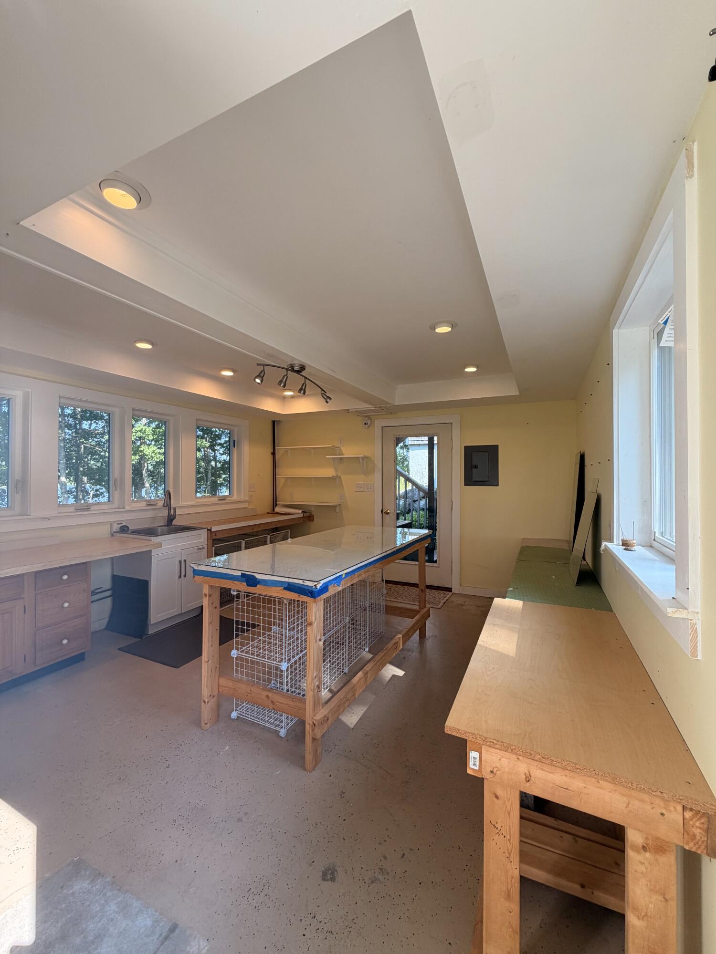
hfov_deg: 85.7
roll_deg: +0.4
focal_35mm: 14
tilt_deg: +0.9
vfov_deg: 102.1
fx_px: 386
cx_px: 358
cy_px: 477
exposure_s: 1/120
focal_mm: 2.22
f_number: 2.2
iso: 64
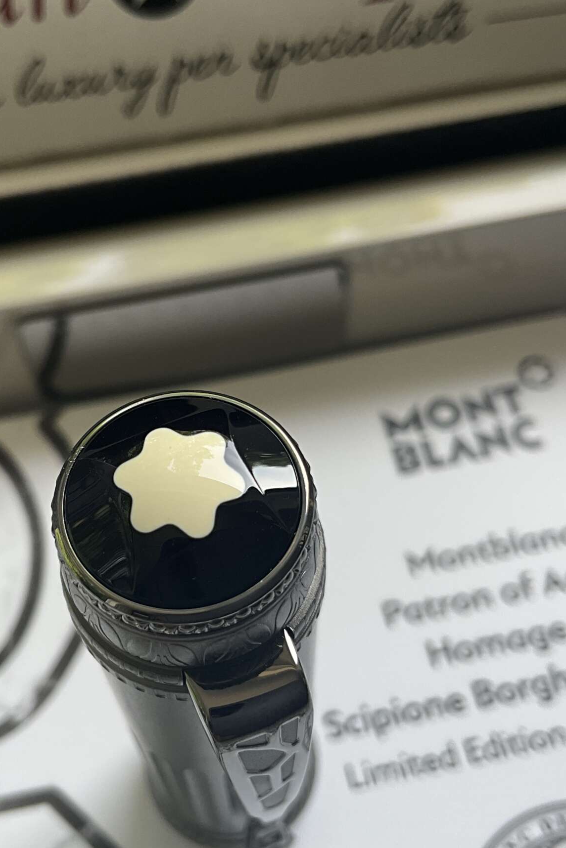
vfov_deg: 43.5
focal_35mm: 45
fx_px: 1061
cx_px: 220
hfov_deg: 29.8
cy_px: 473
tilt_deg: -61.9
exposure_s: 1/122
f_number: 1.8
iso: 25
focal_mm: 3
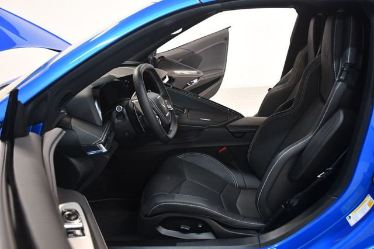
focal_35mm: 34
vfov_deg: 38.8
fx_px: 353
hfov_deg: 55.8
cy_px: 124
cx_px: 187
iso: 3200
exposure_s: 1/80
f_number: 3.8
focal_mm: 23
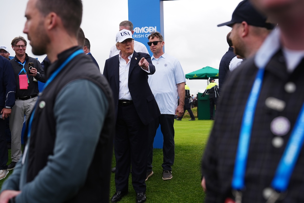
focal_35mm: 48
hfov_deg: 41.1
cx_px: 152
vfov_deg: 28.1
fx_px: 405
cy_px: 102
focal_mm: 48
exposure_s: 1/1600
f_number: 3.5
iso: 125
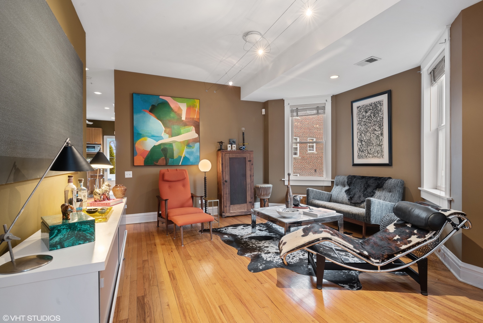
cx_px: 242
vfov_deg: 70.5
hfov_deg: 93.3
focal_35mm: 17
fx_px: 228
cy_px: 162
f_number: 8
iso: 200
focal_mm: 17
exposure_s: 1
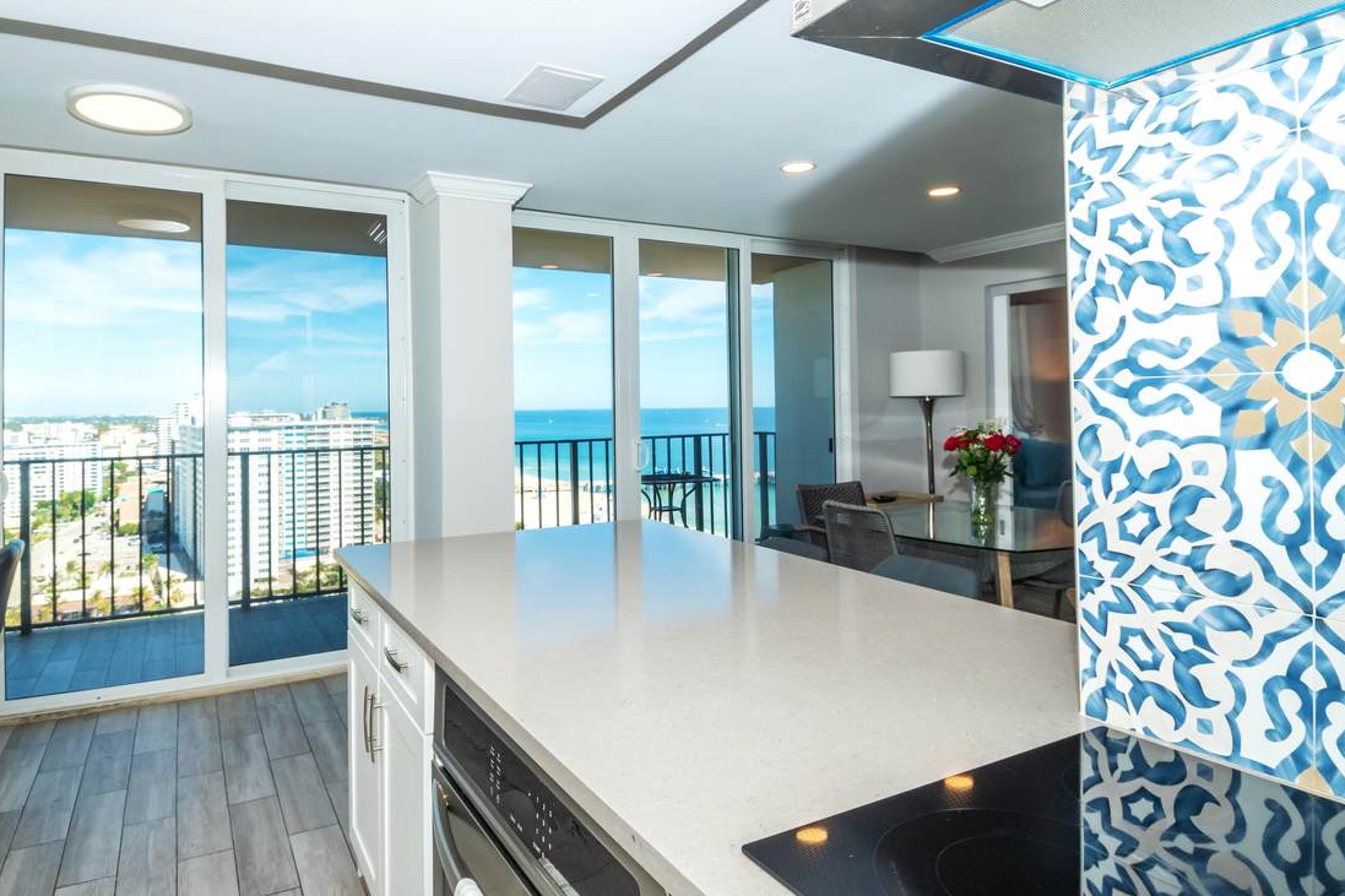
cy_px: 399
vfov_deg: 59.3
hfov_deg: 81.0
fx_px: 784
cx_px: 603
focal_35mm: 21
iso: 320
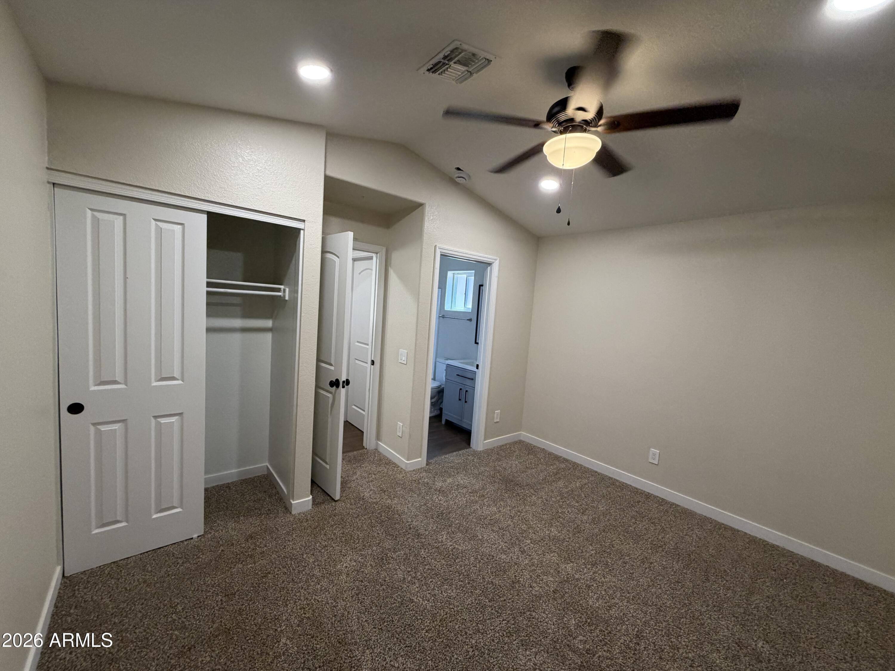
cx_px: 448
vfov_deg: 85.7
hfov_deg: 102.1
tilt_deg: -4.9
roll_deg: -4.4
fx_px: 362
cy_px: 336
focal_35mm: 14
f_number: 2.2
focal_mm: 2.22
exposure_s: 1/60
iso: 250
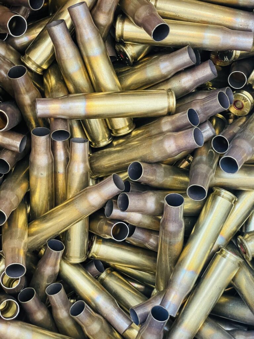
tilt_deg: -88.5
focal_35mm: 52
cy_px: 170
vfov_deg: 36.8
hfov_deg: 28.0
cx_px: 127
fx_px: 509
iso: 250
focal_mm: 6
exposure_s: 1/60
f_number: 2
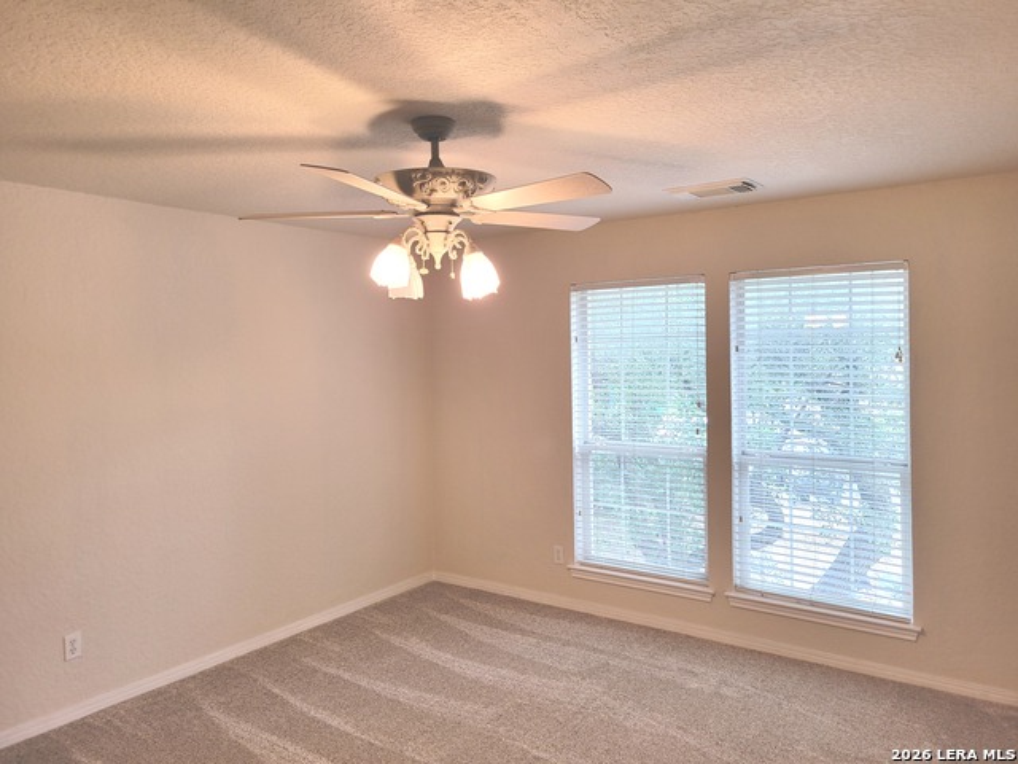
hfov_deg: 67.3
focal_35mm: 26
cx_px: 509
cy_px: 382
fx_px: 765
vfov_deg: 53.1
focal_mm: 5.4
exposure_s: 1/120
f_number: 1.8
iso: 100
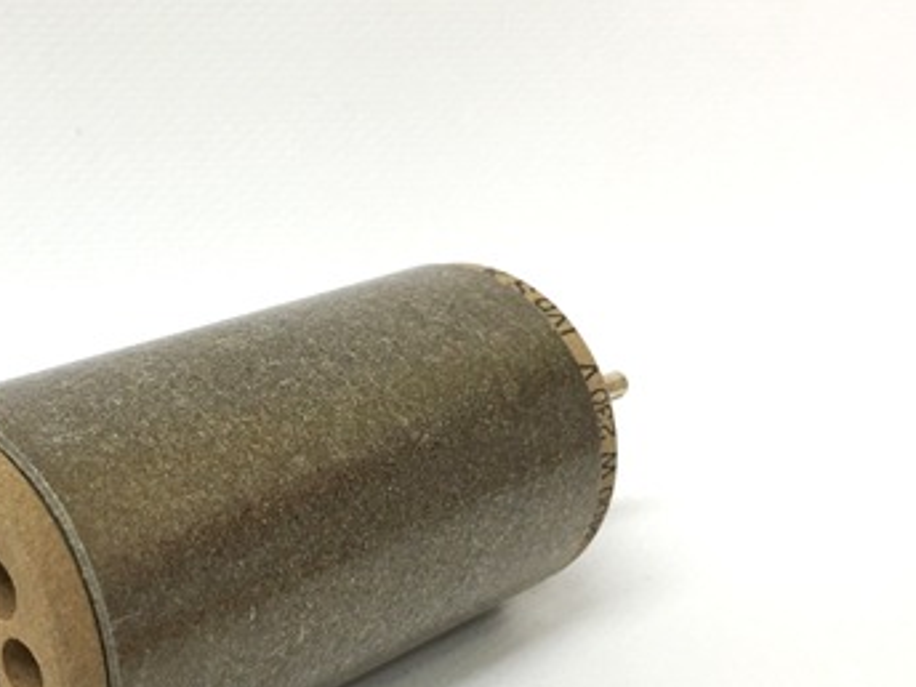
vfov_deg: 26.6
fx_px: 1429
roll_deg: -3.0
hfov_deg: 34.4
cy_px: 525
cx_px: 178
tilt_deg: -24.9
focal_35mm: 54
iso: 40
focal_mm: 4.15
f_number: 2.2
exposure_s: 1/33
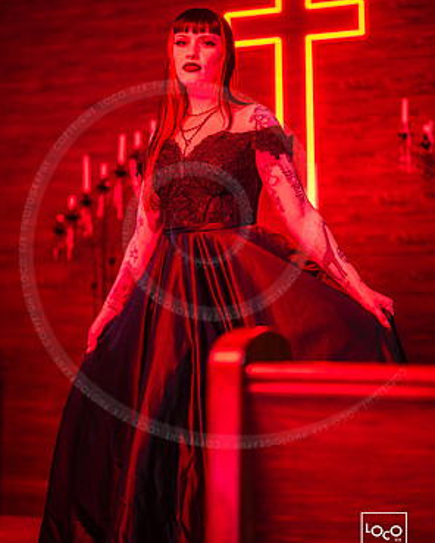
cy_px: 258
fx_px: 917
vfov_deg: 33.0
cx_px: 218
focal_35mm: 57
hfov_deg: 26.7
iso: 500
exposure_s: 1/200
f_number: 1.2
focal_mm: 50
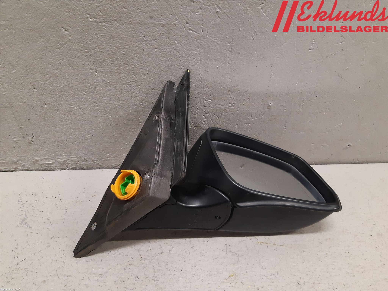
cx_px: 194
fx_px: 291
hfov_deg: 67.3
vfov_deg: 53.1
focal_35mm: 26
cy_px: 146
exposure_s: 1/50
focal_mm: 3.93
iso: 200
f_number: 1.7
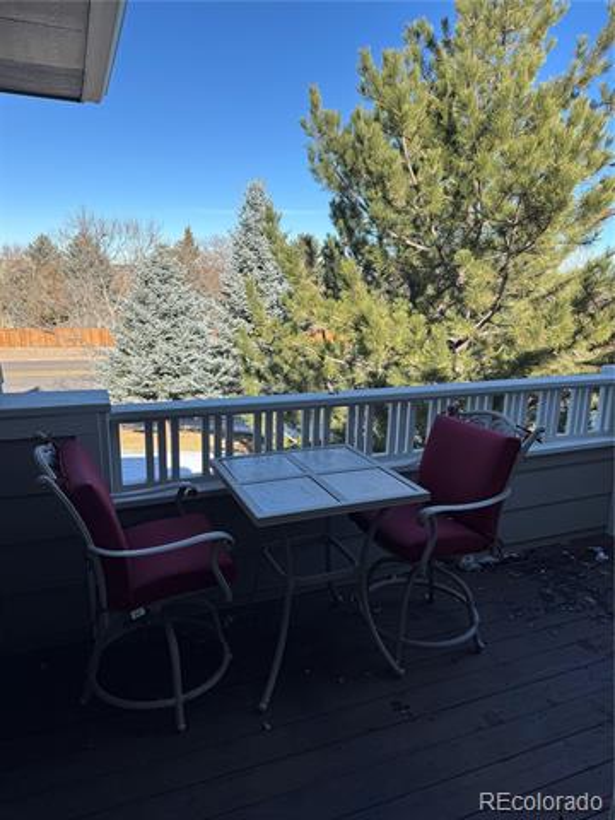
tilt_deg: -13.4
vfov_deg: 71.6
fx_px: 569
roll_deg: -1.6
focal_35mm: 24
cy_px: 410
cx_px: 308
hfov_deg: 56.8
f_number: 1.78
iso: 80
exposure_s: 1/2041
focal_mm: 6.76
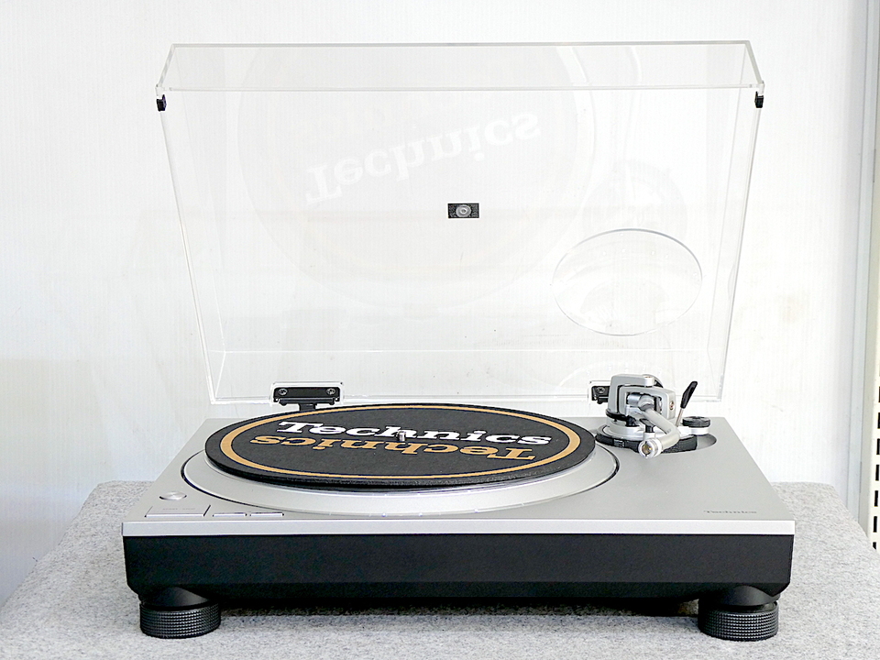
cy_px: 330
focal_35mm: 65
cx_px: 440
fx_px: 1652
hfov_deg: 29.8
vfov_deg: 22.6
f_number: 4.4
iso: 200
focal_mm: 11.7
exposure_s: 1/25
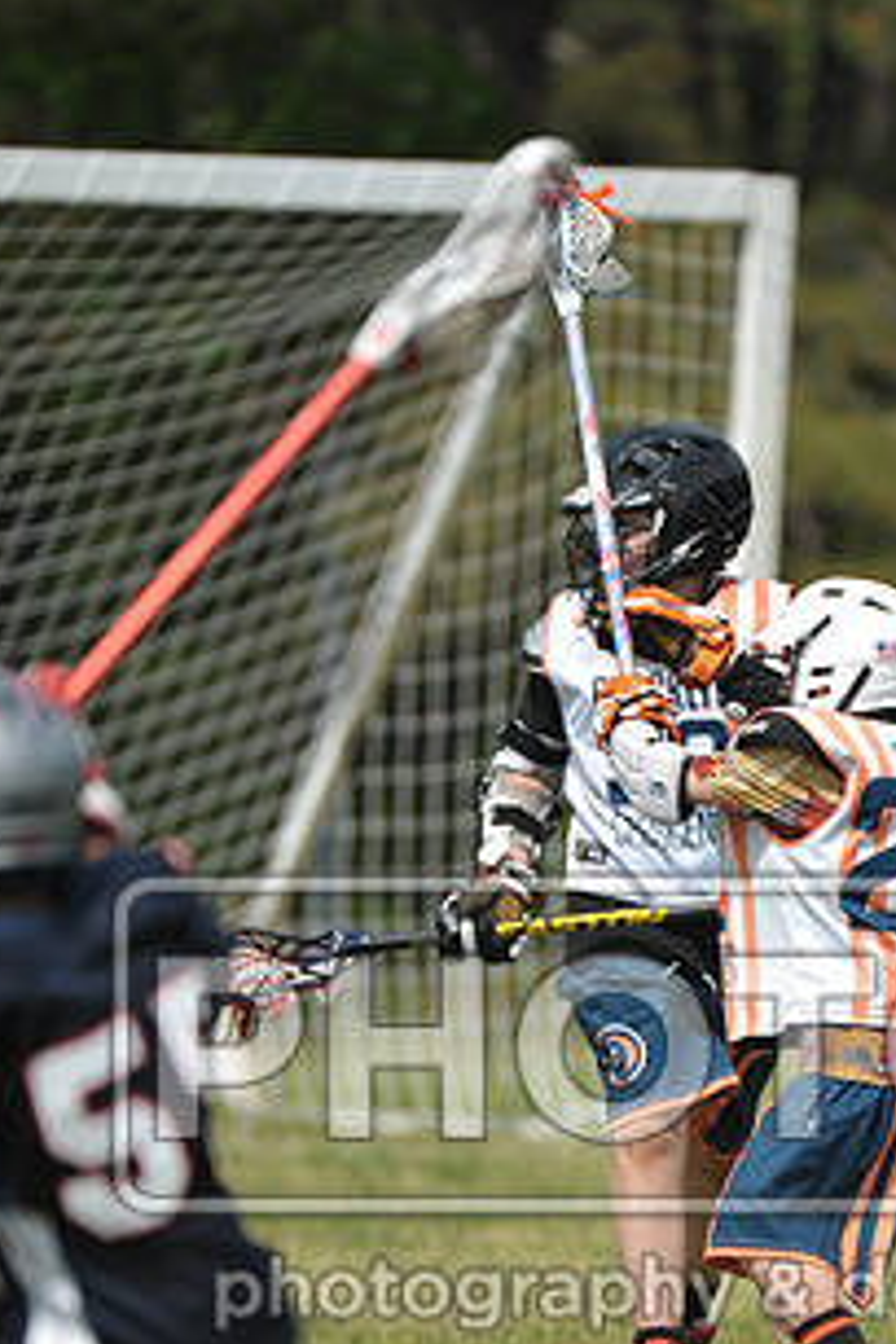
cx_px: 777
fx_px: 28259
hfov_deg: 1.8
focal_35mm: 757
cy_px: 1080
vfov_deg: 2.7
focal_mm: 400
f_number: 4
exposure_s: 1/4000
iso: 640
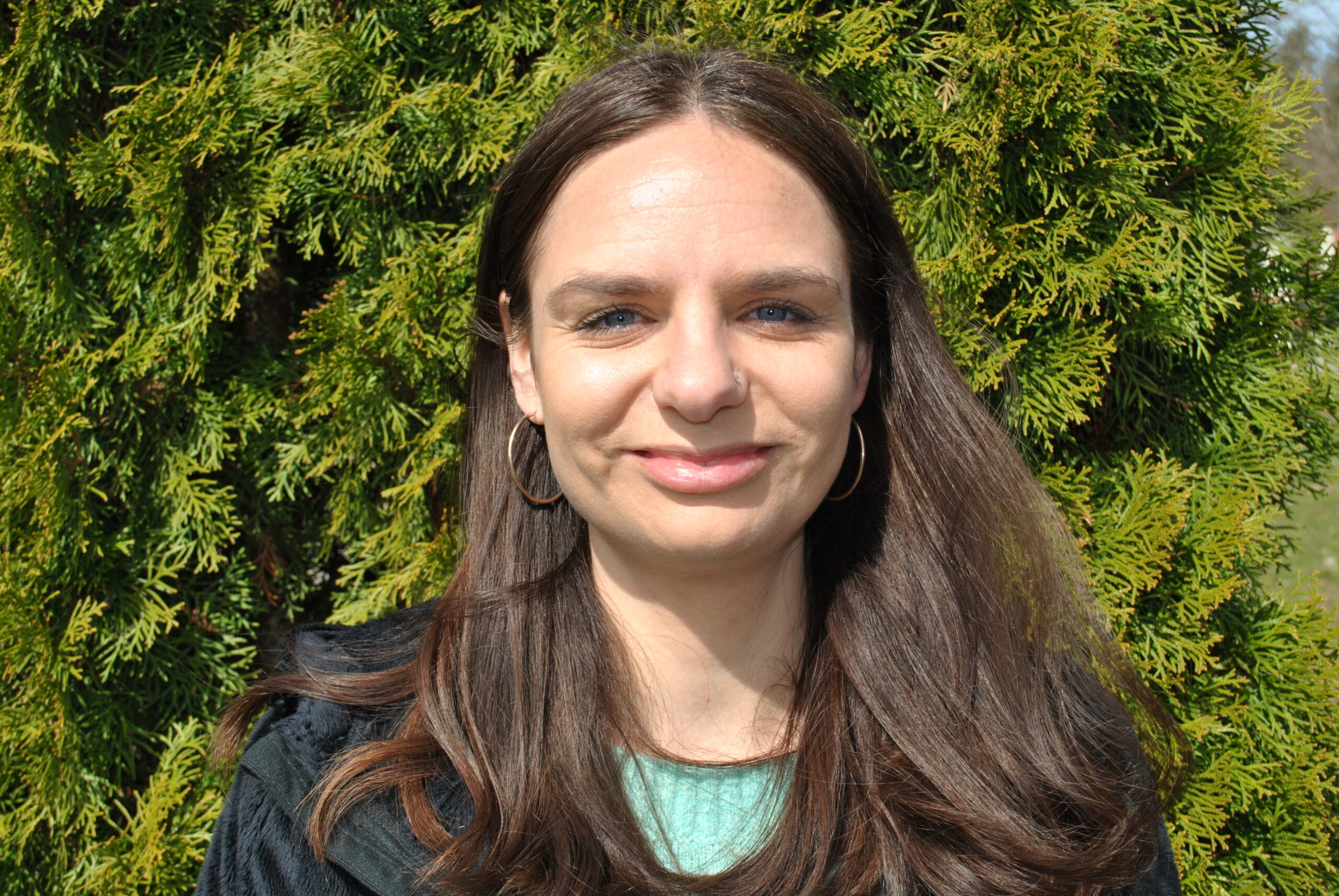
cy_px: 448
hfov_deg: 43.6
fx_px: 1676
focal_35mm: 45
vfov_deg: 29.9
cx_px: 670
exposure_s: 1/200
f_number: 6.3
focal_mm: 30
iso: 100
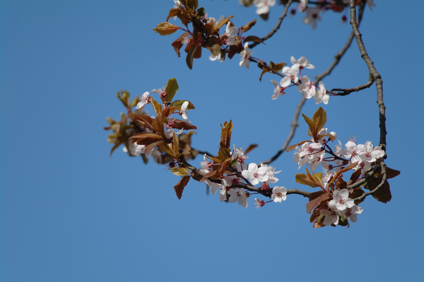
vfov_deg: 4.5
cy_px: 141
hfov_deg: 6.7
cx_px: 212
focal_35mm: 308
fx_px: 3625
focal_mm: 200
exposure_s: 1/500
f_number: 5.6
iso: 100
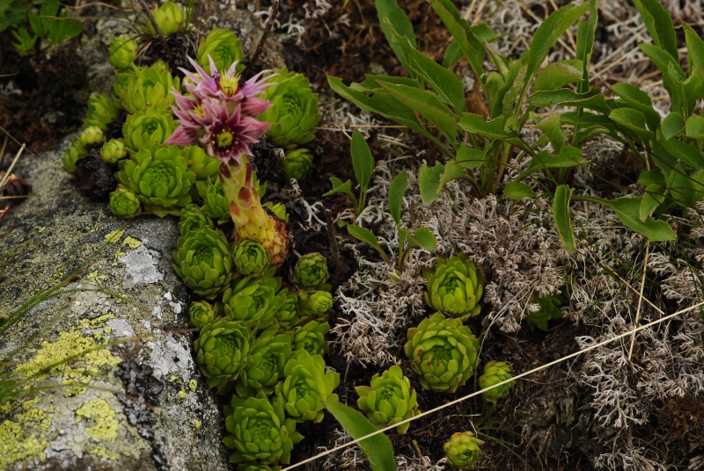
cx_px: 352
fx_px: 2497
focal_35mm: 128
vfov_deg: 10.8
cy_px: 236
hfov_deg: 16.0
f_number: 8
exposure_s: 1/200
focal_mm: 85
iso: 200
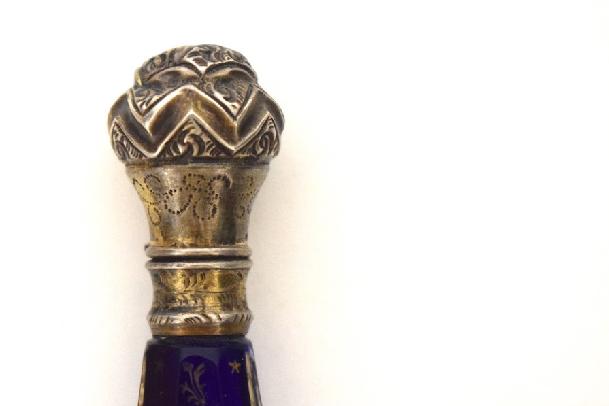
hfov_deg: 18.4
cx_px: 201
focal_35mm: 111
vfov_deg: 12.4
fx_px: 1872
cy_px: 206
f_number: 5.6
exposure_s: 1/125
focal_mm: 55
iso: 2500
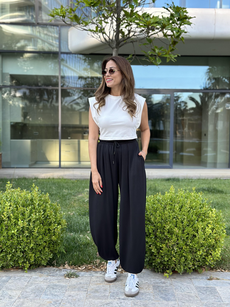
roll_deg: -0.5
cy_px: 154
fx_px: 425
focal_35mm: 48
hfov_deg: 30.3
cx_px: 115
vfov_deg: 39.7
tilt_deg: -2.5
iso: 80
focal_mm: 6.86
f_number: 1.78
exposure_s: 1/252
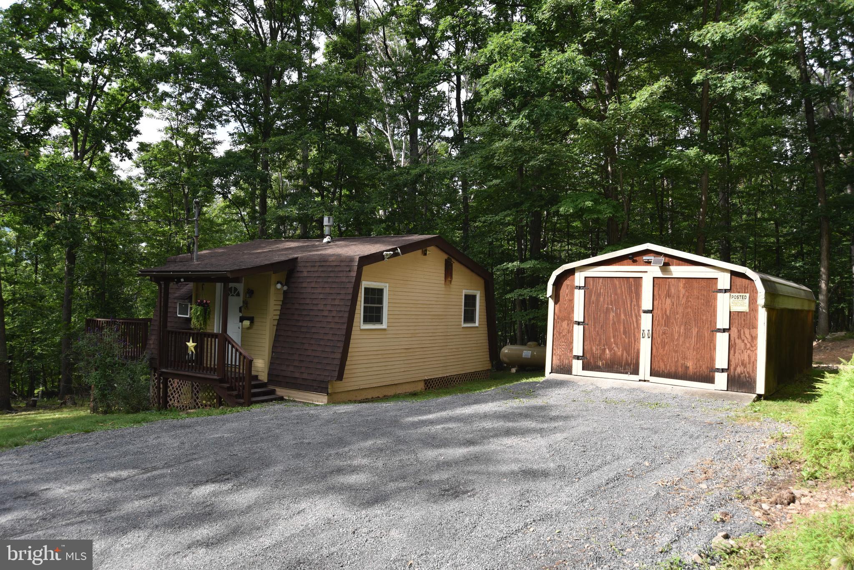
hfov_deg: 69.4
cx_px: 427
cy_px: 285
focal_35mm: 26
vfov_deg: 49.6
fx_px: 617
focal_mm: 26
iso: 200
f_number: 8
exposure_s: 1/200
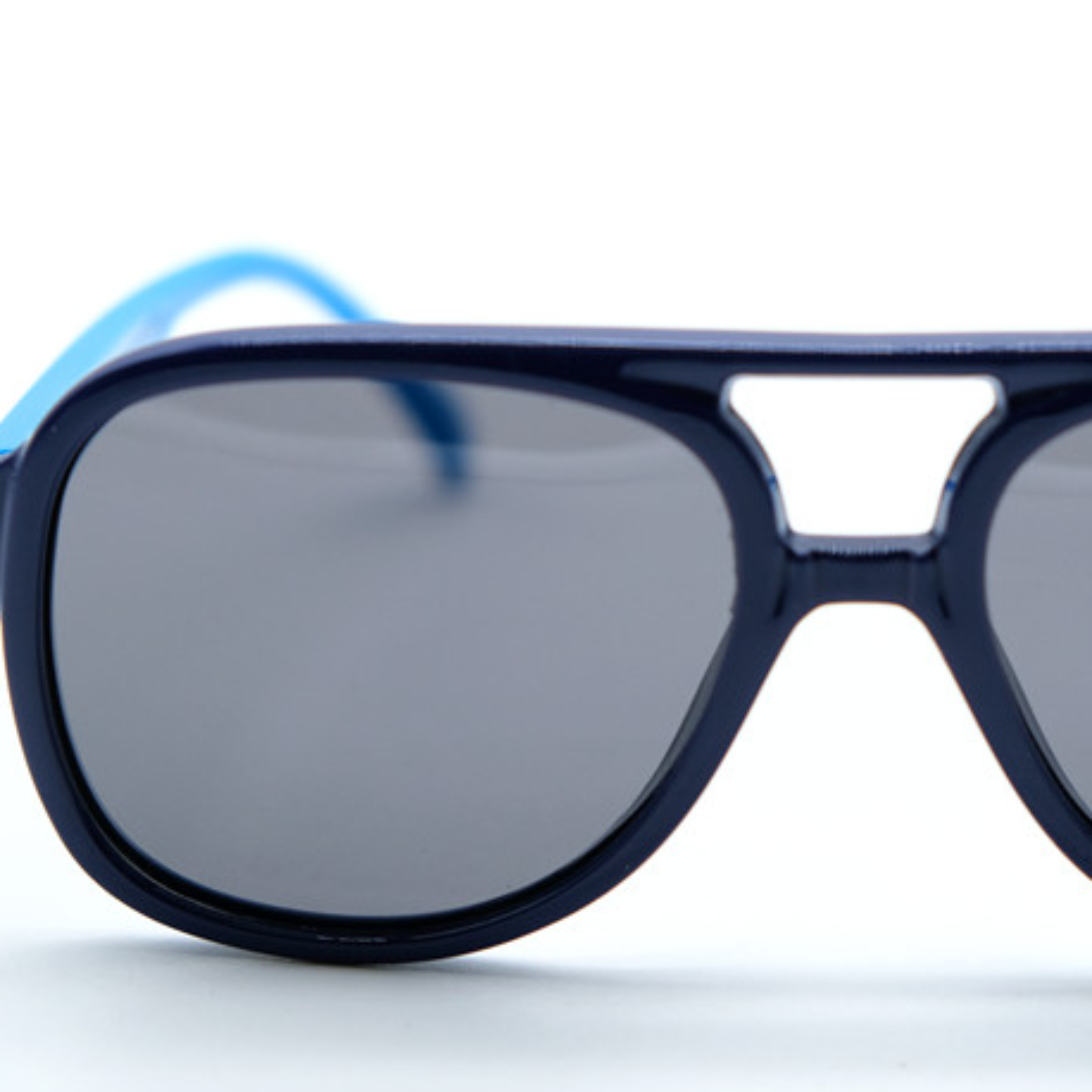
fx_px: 4426
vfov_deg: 14.1
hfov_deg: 14.0
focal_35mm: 124
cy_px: 488
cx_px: 878
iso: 640
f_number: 4
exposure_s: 1/1000
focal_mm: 44.4
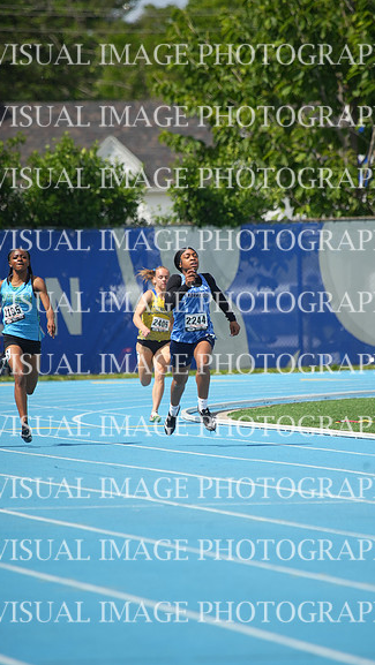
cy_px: 333
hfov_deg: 2.9
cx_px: 190
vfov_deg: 5.1
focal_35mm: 421
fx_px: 7435
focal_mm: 400
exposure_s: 1/1600
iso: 320
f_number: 6.3
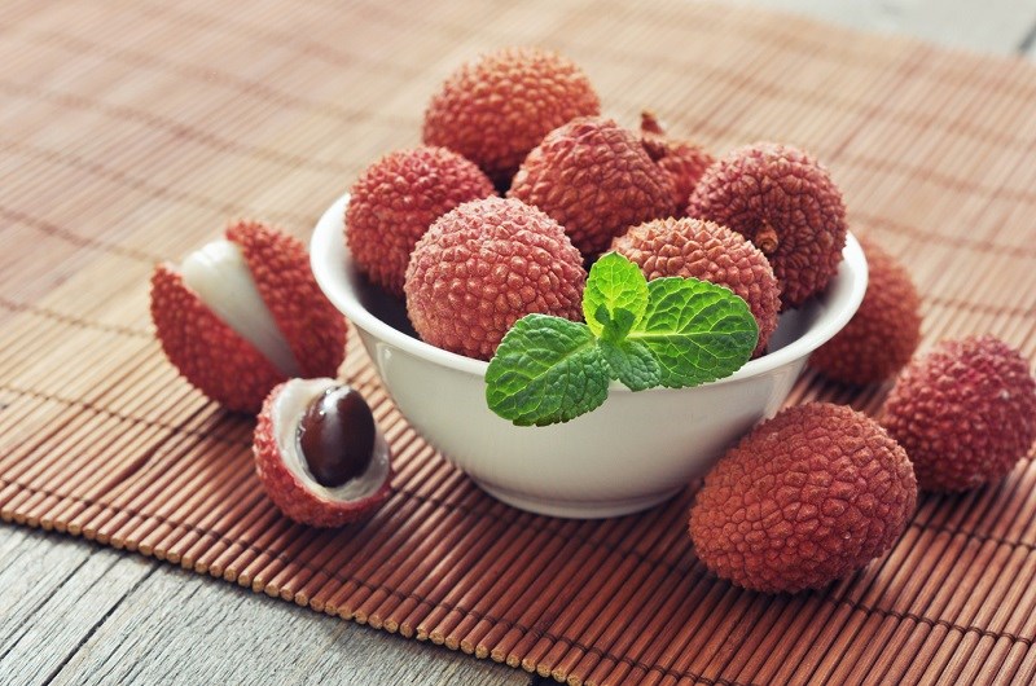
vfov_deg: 15.1
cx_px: 518
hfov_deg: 22.7
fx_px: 2585
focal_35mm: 90
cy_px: 343
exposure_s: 1/160
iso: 200
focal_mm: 60
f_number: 8
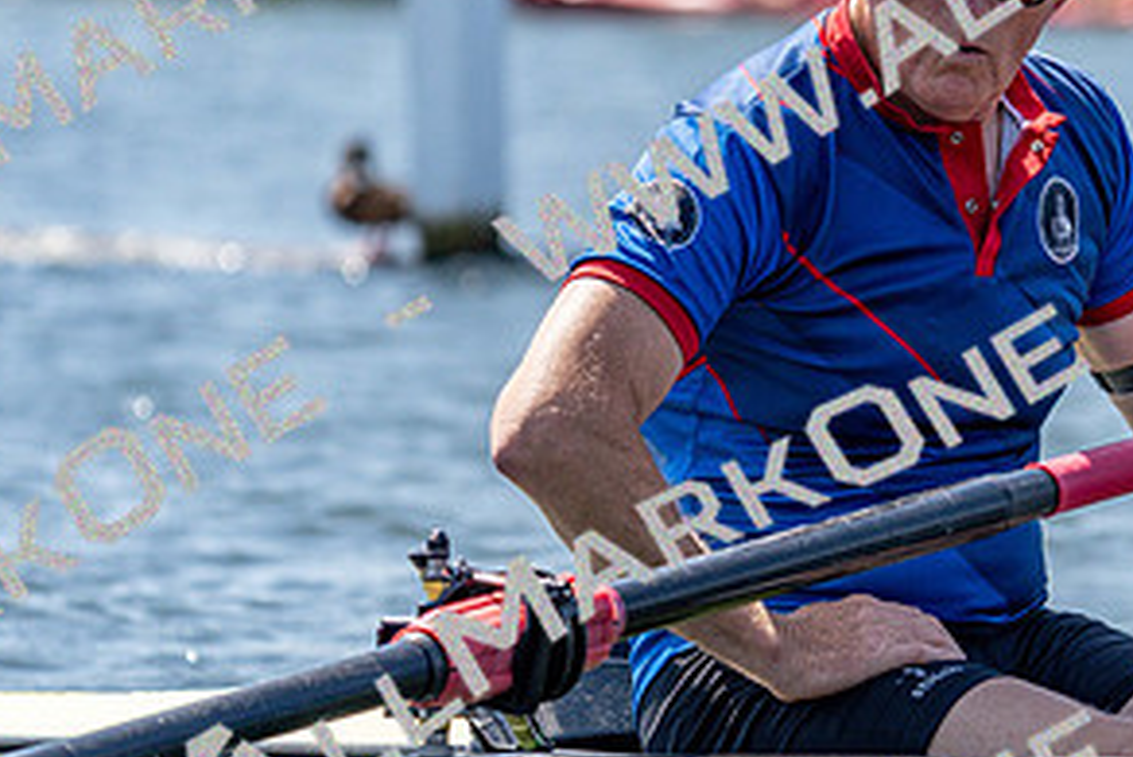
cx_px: 974
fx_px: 15523
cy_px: 293
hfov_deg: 4.2
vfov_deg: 2.8
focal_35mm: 493
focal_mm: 248
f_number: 5.6
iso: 400
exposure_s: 1/2000
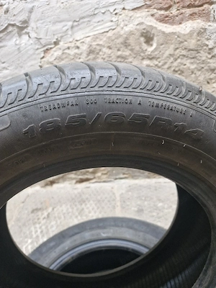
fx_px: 191
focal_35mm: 23
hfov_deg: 58.9
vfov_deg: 73.9
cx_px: 108
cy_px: 144
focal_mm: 5.54
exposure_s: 1/100
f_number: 1.8
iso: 250
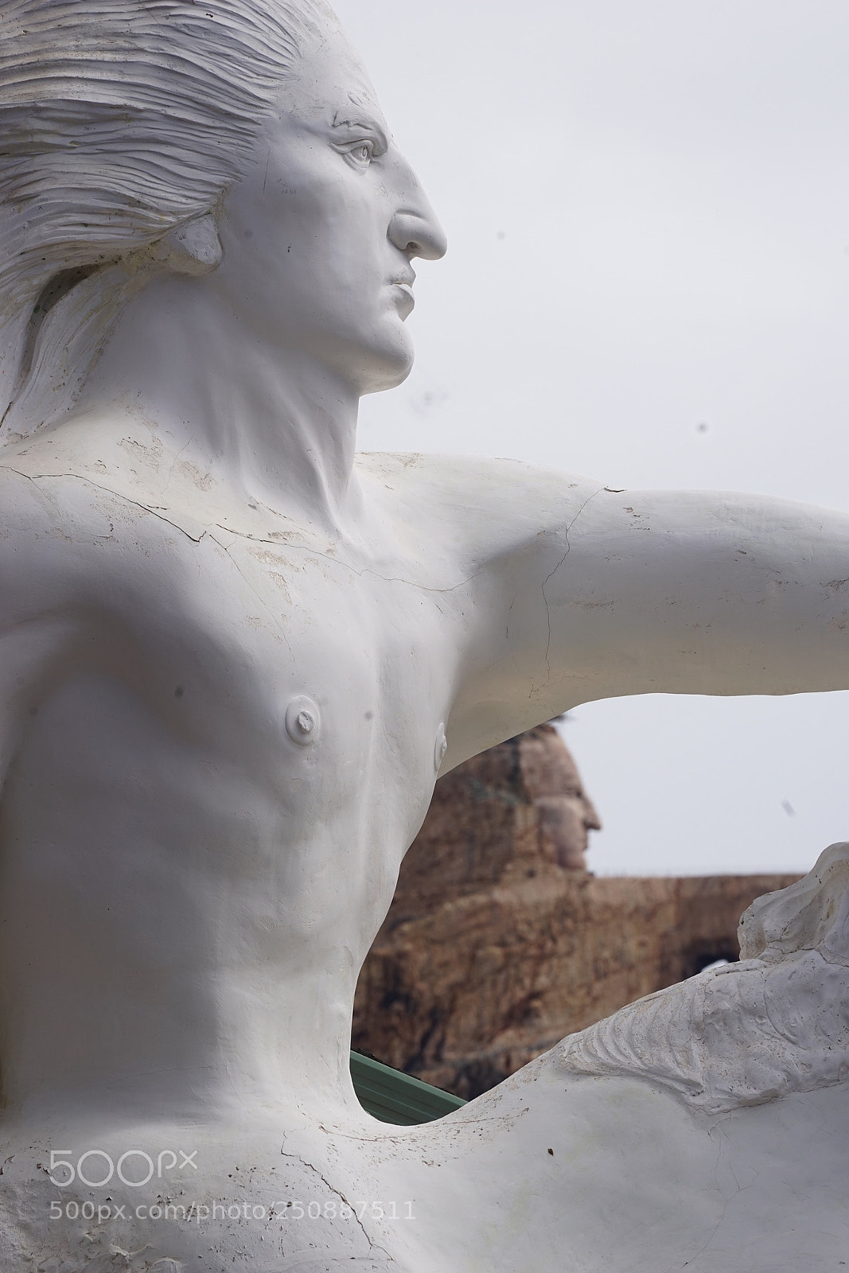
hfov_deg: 6.9
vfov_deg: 10.3
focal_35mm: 200
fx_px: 7073
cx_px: 424
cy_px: 636
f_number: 14
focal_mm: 200
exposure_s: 1/80
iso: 250
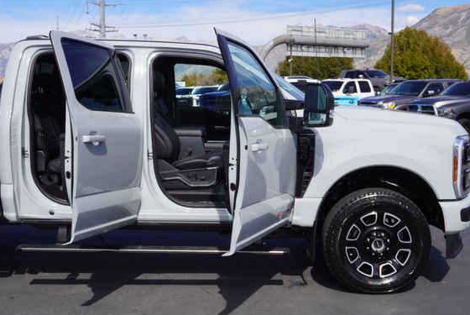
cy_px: 171
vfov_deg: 28.1
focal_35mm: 48
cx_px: 236
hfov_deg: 41.1
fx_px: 627
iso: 100
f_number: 11
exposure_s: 1/160
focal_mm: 28
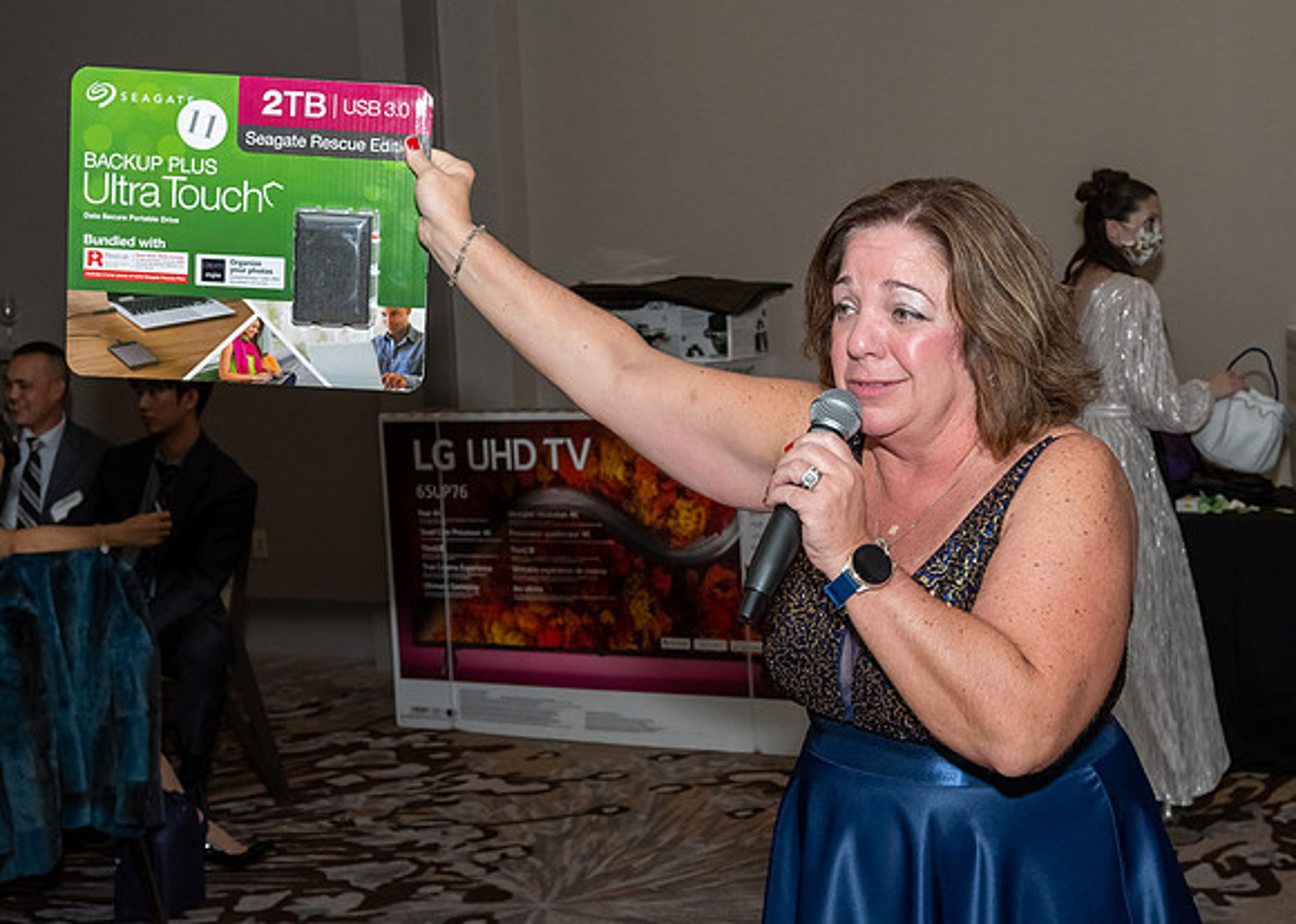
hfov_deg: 33.5
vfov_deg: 24.3
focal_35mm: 58
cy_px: 441
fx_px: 2147
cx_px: 766
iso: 500
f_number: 7.1
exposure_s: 1/250
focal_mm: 31
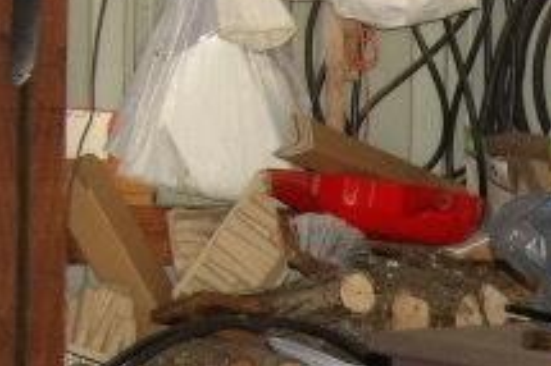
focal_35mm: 223
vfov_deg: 6.1
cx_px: 669
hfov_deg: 9.1
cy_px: 494
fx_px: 3410
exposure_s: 1/20
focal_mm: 13
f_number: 4.1
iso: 800
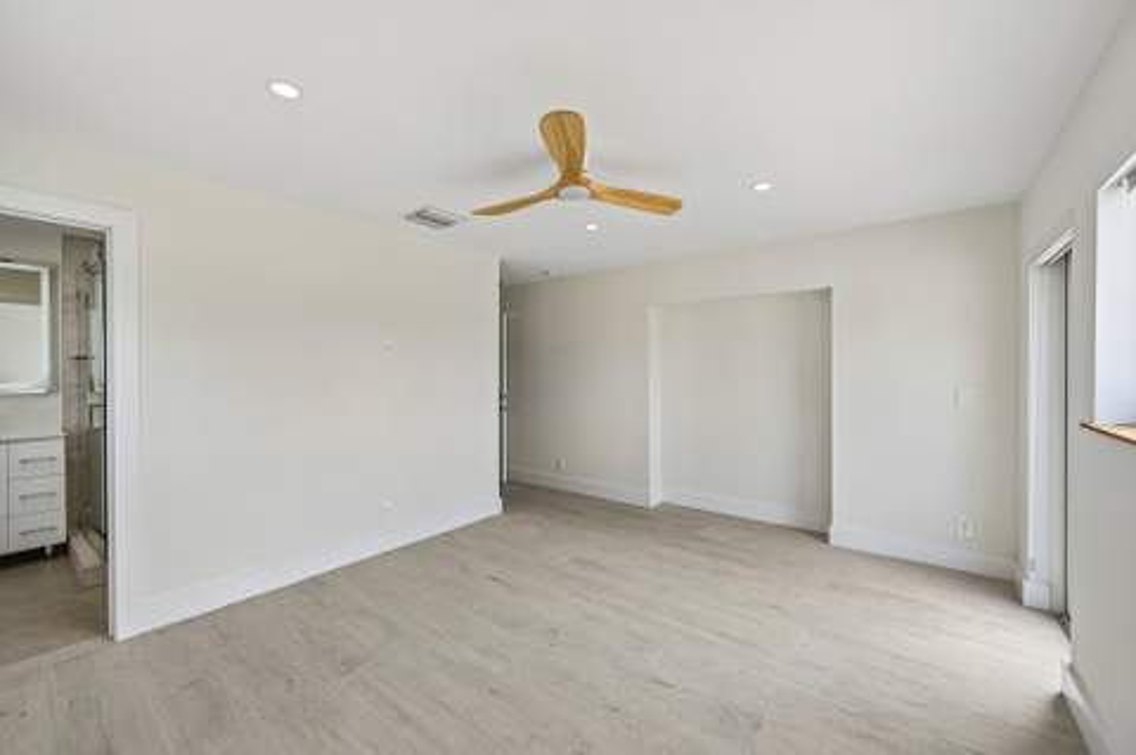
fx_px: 441
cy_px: 378
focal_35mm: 14
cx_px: 568
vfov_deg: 81.1
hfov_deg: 104.3
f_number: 8
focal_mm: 14
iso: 2500
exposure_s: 1/500
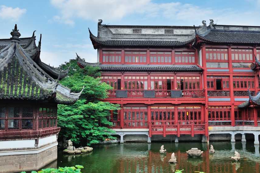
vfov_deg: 38.9
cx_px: 138
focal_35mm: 34
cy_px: 88
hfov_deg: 55.8
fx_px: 245
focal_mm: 24
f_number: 6.7
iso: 200
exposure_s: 1/1000
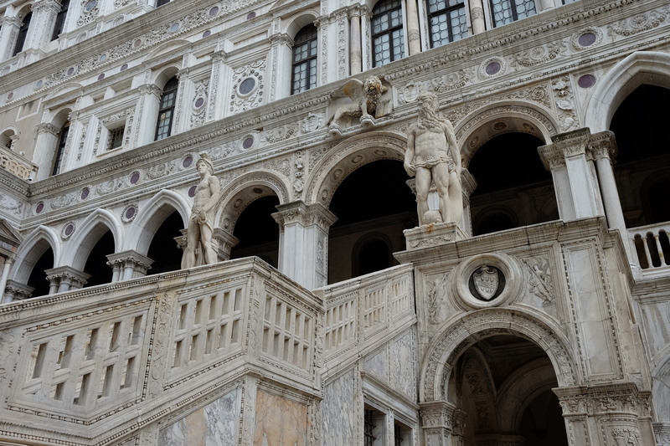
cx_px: 335
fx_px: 651
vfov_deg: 37.8
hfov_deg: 54.4
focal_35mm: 35
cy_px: 223
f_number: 5.6
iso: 200
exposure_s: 1/125
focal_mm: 23
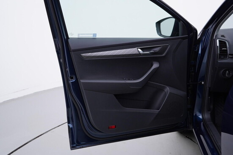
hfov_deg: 53.1
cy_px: 78
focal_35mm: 36
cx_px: 116
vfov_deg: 36.9
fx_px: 233
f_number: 3.5
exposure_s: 1/60
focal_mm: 24
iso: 125
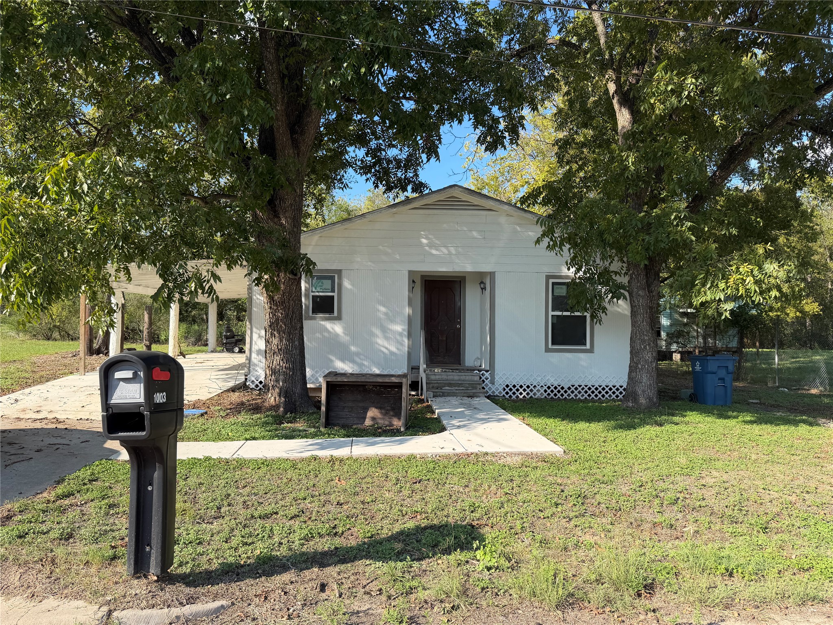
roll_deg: -0.3
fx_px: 578
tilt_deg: +1.3
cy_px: 312
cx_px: 416
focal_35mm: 24
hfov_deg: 71.6
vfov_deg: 56.8
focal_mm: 6.76
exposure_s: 1/1770
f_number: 1.78
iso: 80
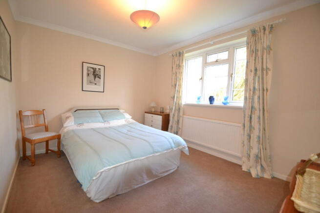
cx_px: 160
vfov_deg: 77.4
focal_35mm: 15
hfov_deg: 100.4
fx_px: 133
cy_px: 106
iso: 1250
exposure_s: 1/60
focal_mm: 10
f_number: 3.5
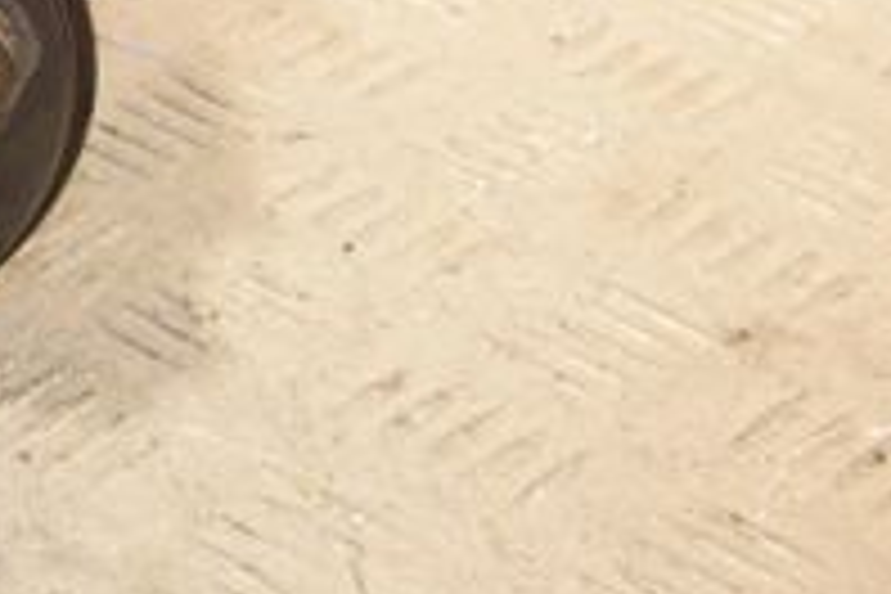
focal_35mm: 136
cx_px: -279
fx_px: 3366
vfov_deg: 9.8
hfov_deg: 14.4
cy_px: -297
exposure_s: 1/160
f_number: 5.6
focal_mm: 28
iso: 1600
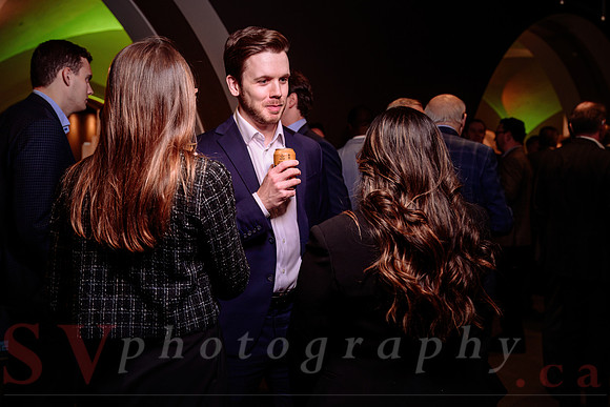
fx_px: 678
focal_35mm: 40
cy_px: 187
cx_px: 329
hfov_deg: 48.4
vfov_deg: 33.4
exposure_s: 1/80
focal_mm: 37
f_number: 4
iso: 800
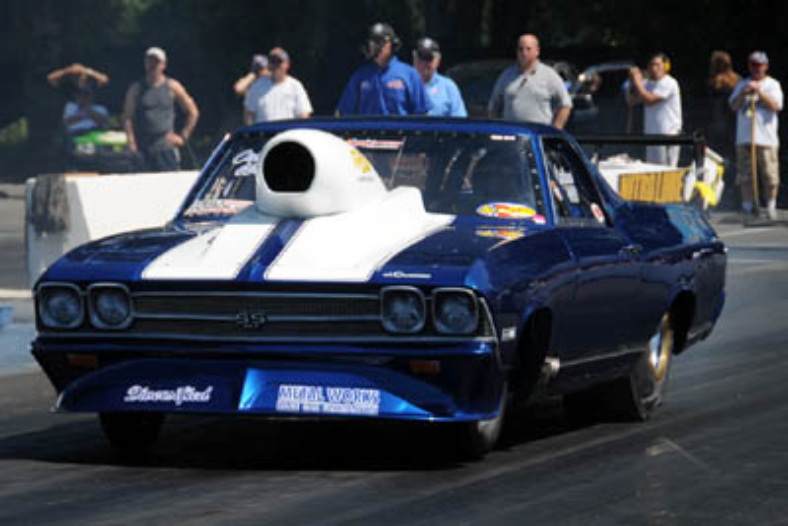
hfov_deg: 10.5
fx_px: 4270
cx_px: 394
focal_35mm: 195
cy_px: 263
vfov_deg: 7.0
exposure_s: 1/2000
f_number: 5.6
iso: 400
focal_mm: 130
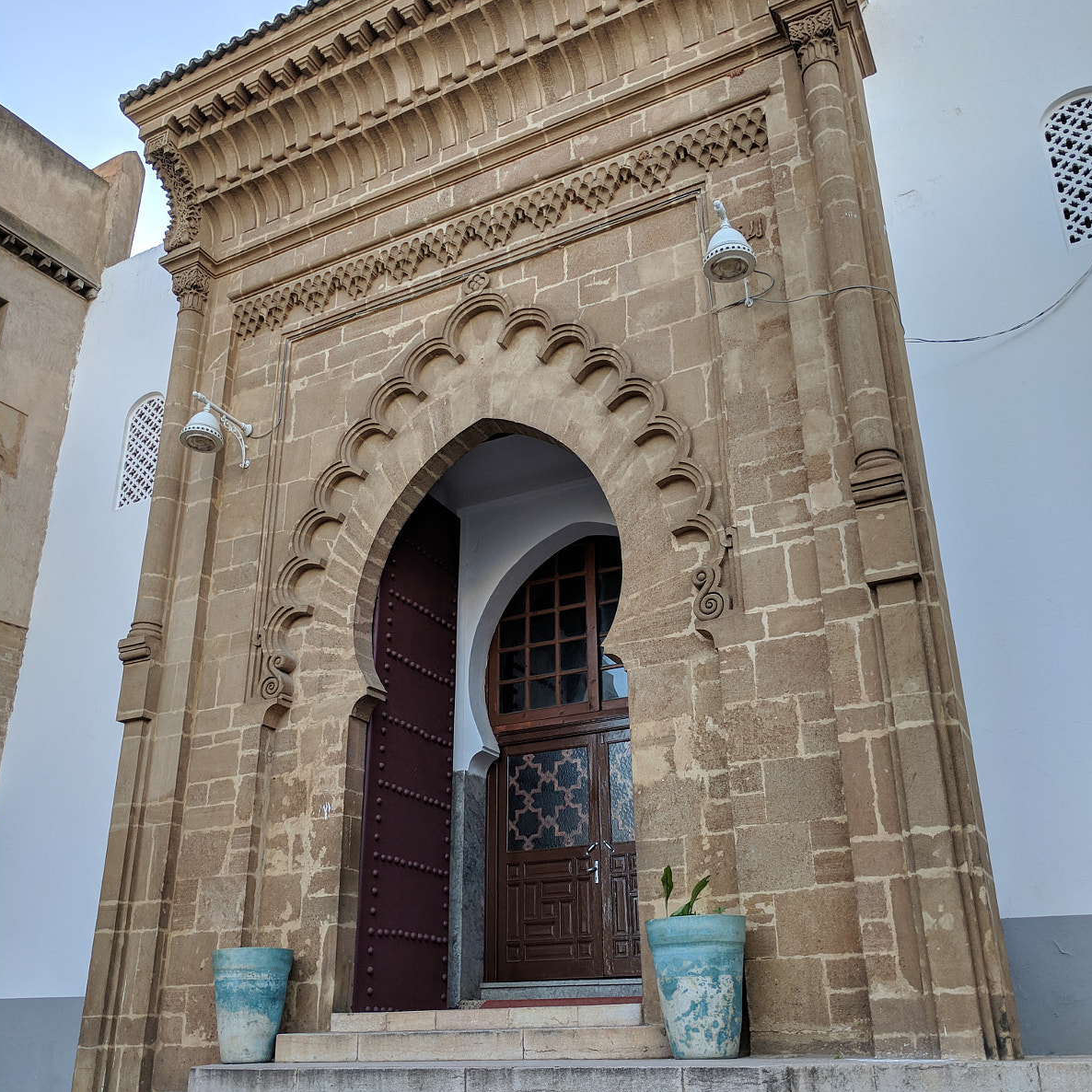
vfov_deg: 52.5
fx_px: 1106
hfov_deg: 52.5
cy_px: 580
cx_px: 543
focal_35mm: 31
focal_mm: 4.67
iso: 50
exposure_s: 1/213
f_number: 2
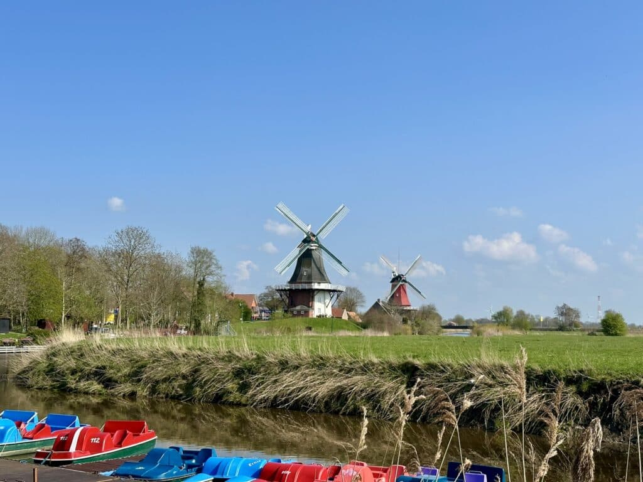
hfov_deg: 39.7
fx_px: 892
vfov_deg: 30.3
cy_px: 241
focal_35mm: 48
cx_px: 322
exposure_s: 1/5000
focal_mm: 6.86
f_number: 1.78
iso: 64
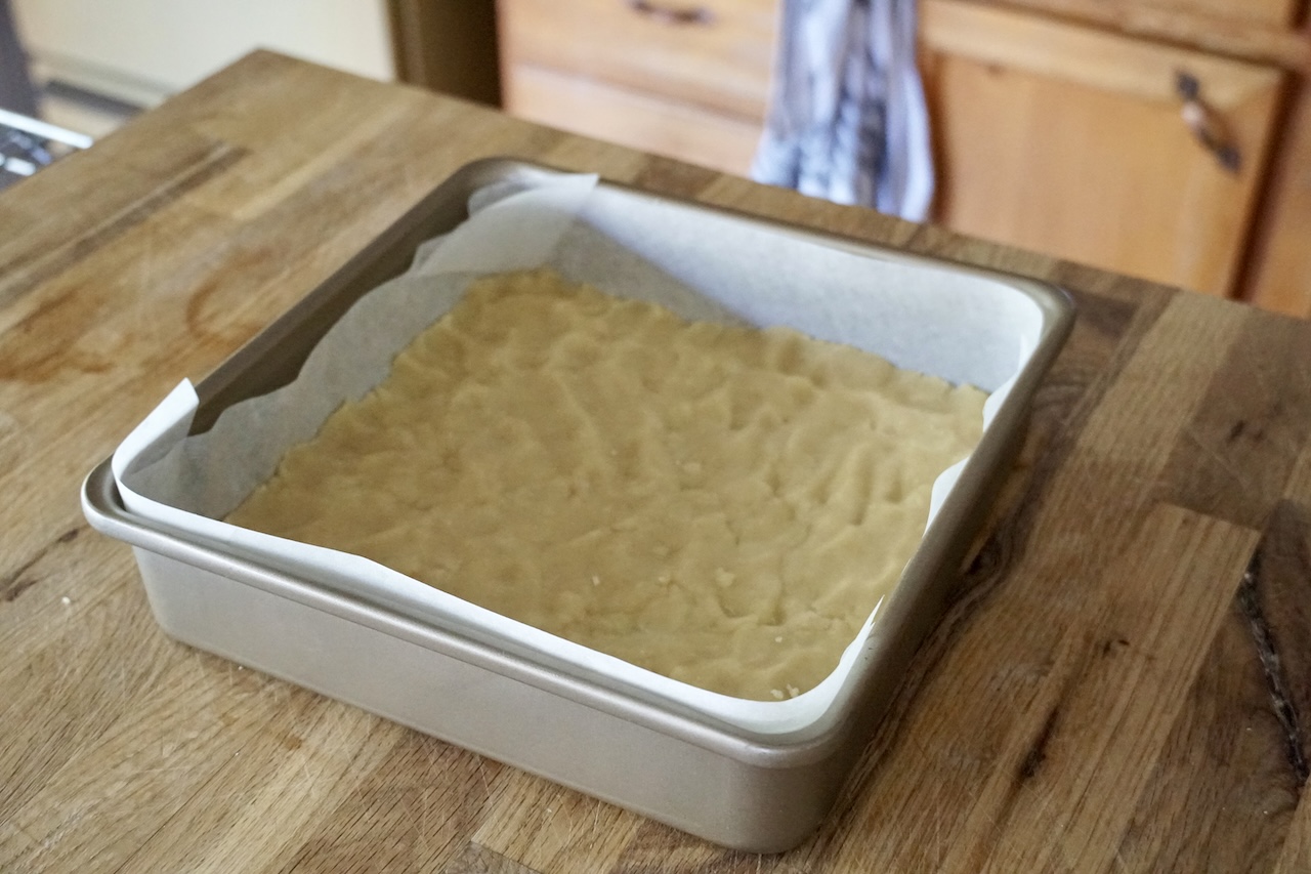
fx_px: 1748
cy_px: 437
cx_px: 656
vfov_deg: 28.1
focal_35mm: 48
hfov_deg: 41.1
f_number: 4.5
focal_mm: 32
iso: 6400
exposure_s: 1/160
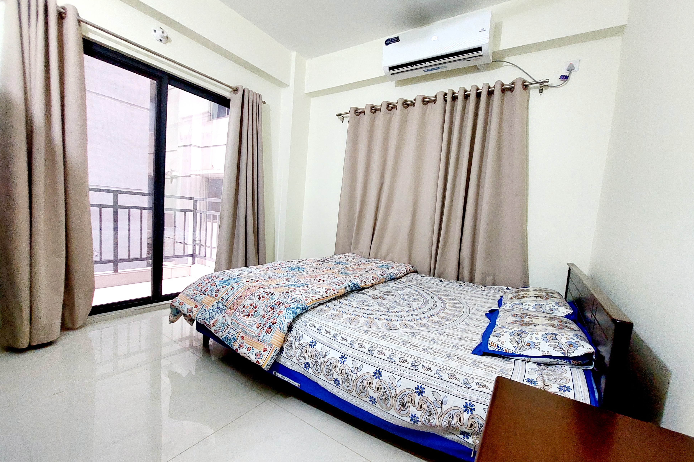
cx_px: 355
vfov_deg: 81.2
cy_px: 237
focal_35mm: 14
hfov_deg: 104.2
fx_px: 270
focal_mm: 1.74
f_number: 2.2
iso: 320
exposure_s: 1/50
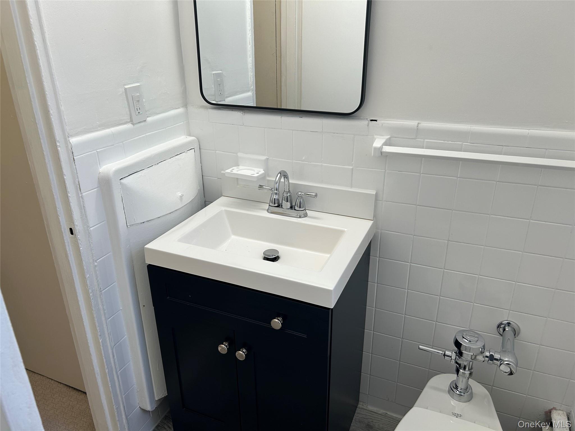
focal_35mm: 26
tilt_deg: -23.0
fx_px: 432
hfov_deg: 67.3
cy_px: 216
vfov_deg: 53.1
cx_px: 288
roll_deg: +0.4
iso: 50
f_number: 1.5
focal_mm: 5.7
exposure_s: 1/120
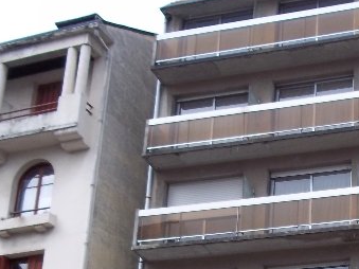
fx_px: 881
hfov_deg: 22.5
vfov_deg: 16.7
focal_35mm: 85
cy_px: 307
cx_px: 315
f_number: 3.1
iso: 80
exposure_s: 1/250
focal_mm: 6.5
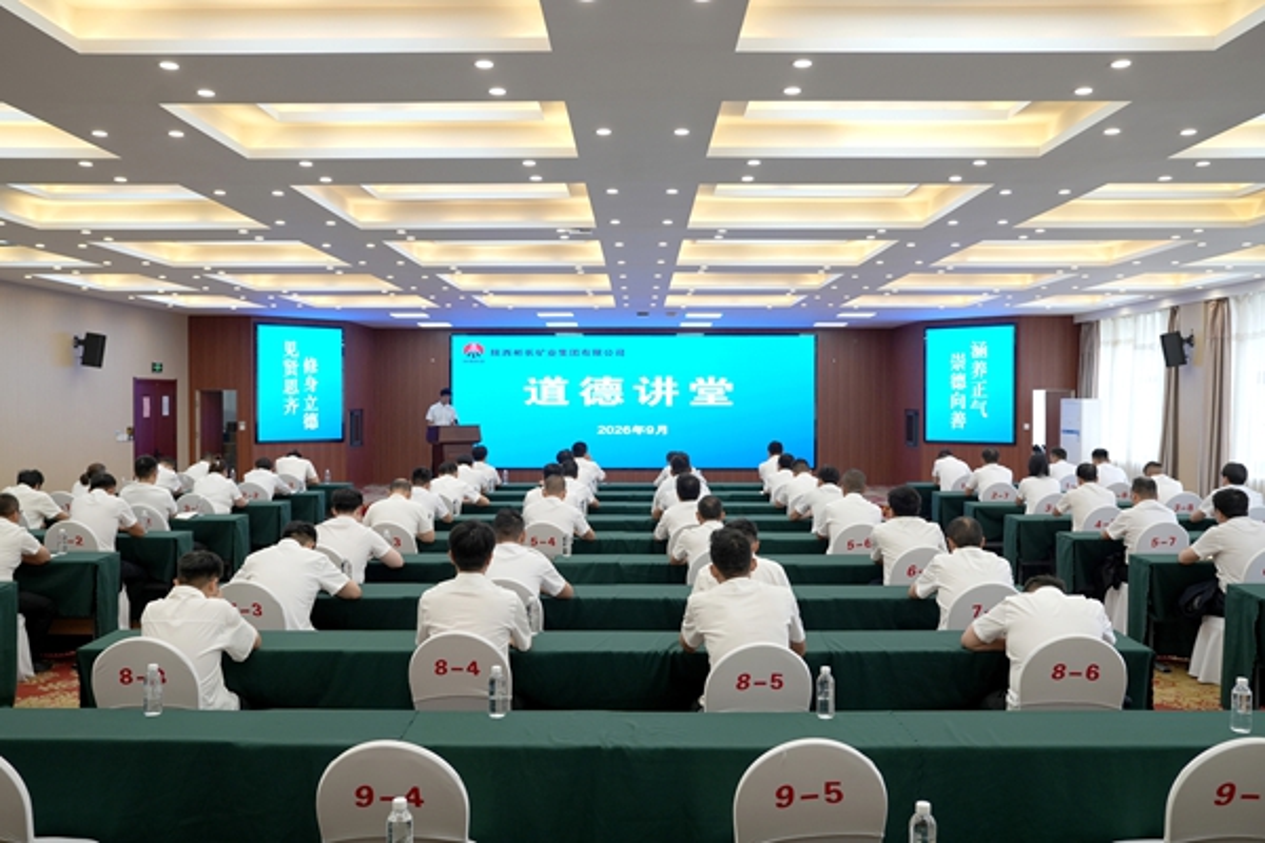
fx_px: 1054
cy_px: 422
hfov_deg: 61.9
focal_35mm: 30
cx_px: 632
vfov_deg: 43.6
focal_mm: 30
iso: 500
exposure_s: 1/100
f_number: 4.5
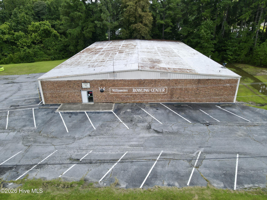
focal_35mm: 24
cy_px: 100
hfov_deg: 71.6
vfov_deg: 56.8
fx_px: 185
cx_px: 134
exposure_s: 1/250
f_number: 2.8
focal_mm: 4.5
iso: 100
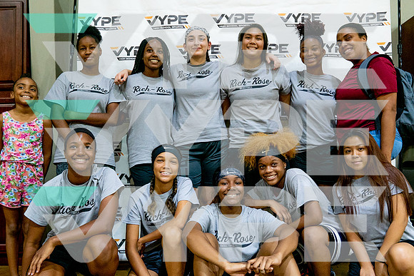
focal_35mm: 31
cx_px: 206
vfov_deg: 41.9
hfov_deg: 59.8
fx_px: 360
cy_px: 158
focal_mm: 24
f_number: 4
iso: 2500
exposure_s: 1/125
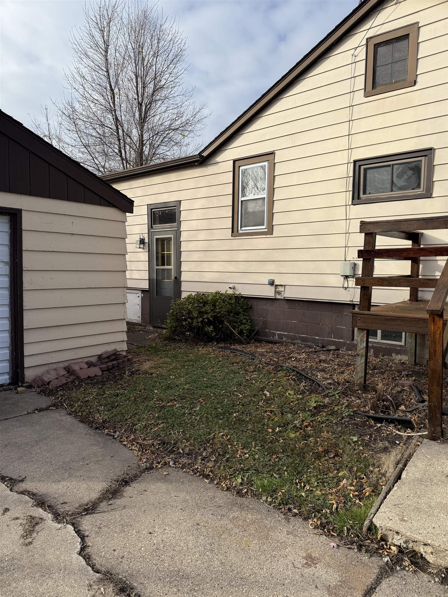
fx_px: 414
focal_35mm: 24
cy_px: 298
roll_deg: -0.9
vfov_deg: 71.6
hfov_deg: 56.8
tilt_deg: -1.4
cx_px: 224
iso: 80
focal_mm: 6.76
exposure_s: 1/3425
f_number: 1.78
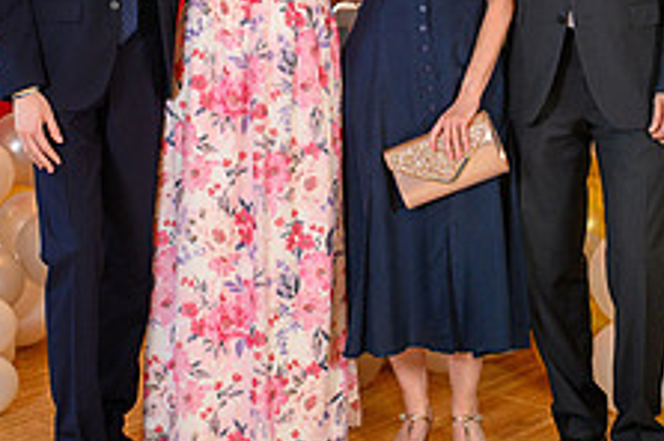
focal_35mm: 91
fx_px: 1676
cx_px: 348
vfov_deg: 14.8
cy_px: 12
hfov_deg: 22.4
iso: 1250
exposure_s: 1/100
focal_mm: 35
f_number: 3.5
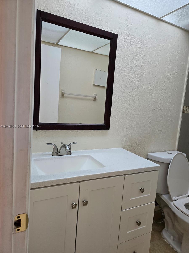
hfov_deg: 58.9
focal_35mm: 23
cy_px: 126
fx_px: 167
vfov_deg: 73.9
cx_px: 94
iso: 200
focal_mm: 6.3
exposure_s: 1/120
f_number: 1.7
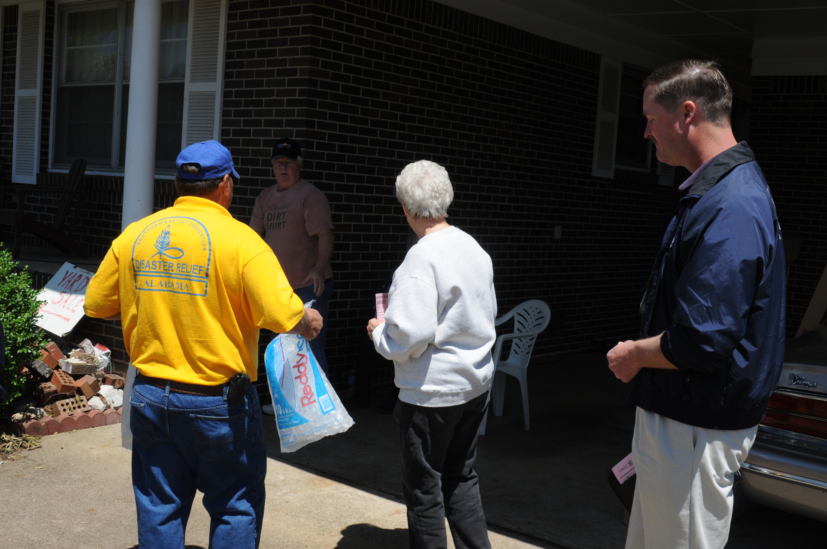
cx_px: 414
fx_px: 964
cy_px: 274
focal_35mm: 42
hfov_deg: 46.4
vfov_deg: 31.8
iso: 500
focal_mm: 28
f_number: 11
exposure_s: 1/500
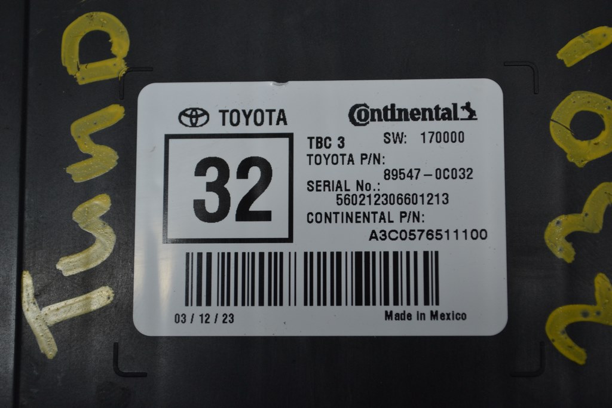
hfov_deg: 24.6
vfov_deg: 16.6
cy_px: 204
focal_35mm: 82
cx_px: 306
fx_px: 1403
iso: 360
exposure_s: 1/125
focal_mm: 55
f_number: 5.6
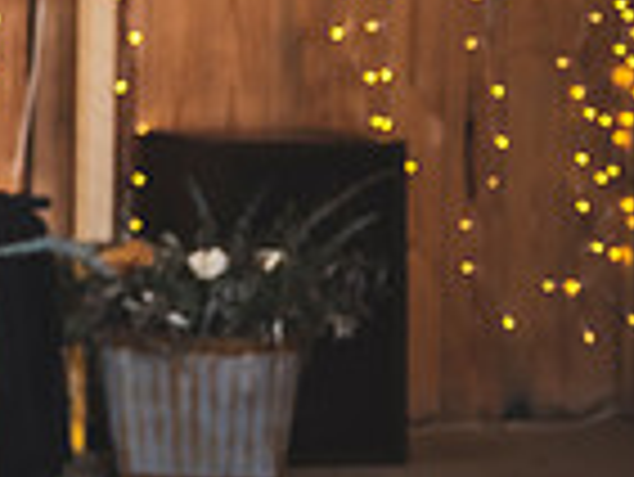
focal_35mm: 198
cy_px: -340
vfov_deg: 7.3
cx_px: -558
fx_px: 3630
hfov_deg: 9.4
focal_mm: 50
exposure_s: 1/125
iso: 500
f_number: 2.8
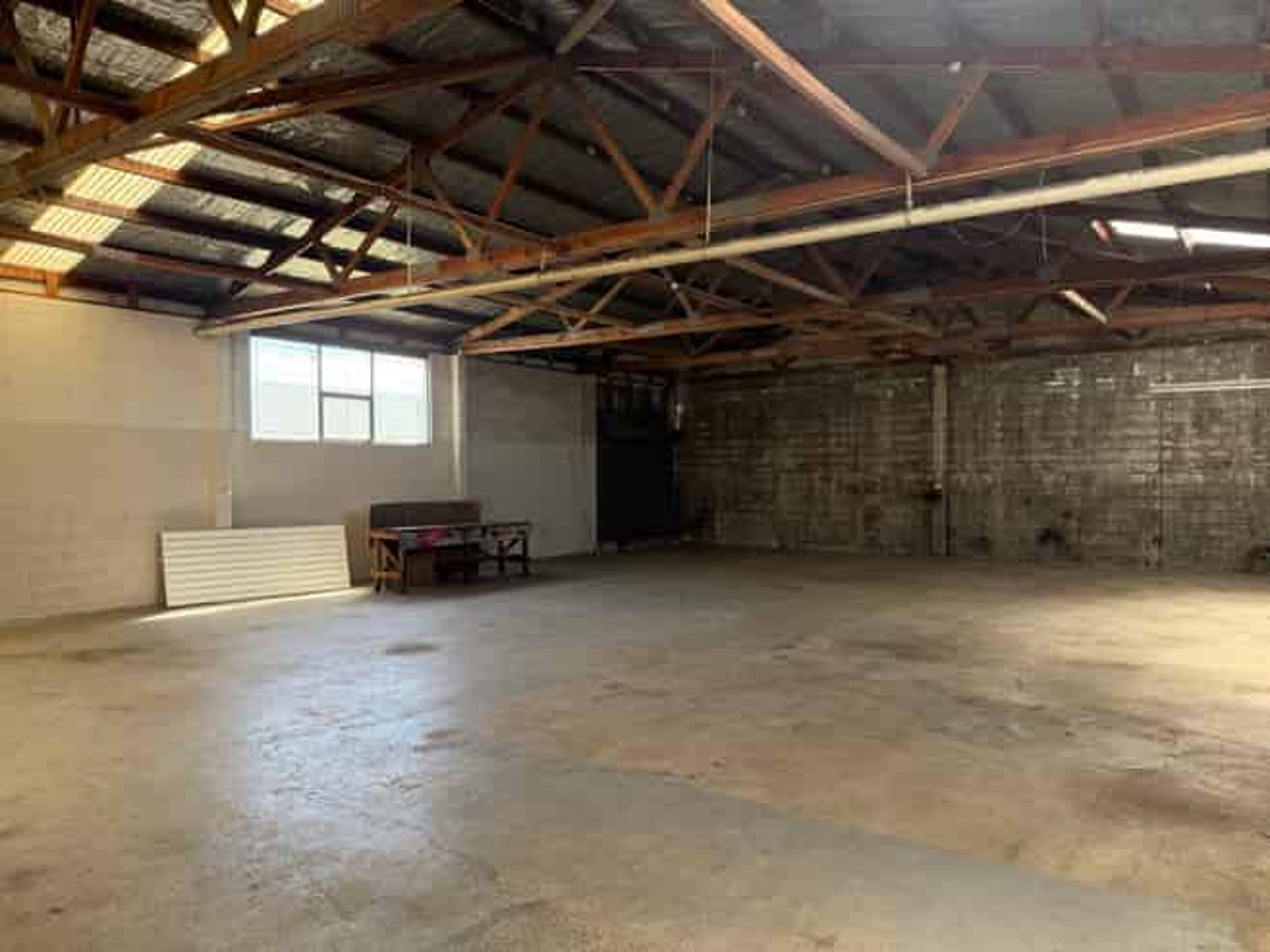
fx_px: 880
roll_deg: +0.2
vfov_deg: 56.8
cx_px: 635
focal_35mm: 24
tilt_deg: +0.0
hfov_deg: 71.6
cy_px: 476
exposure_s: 1/170
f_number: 1.78
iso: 200
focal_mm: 6.76
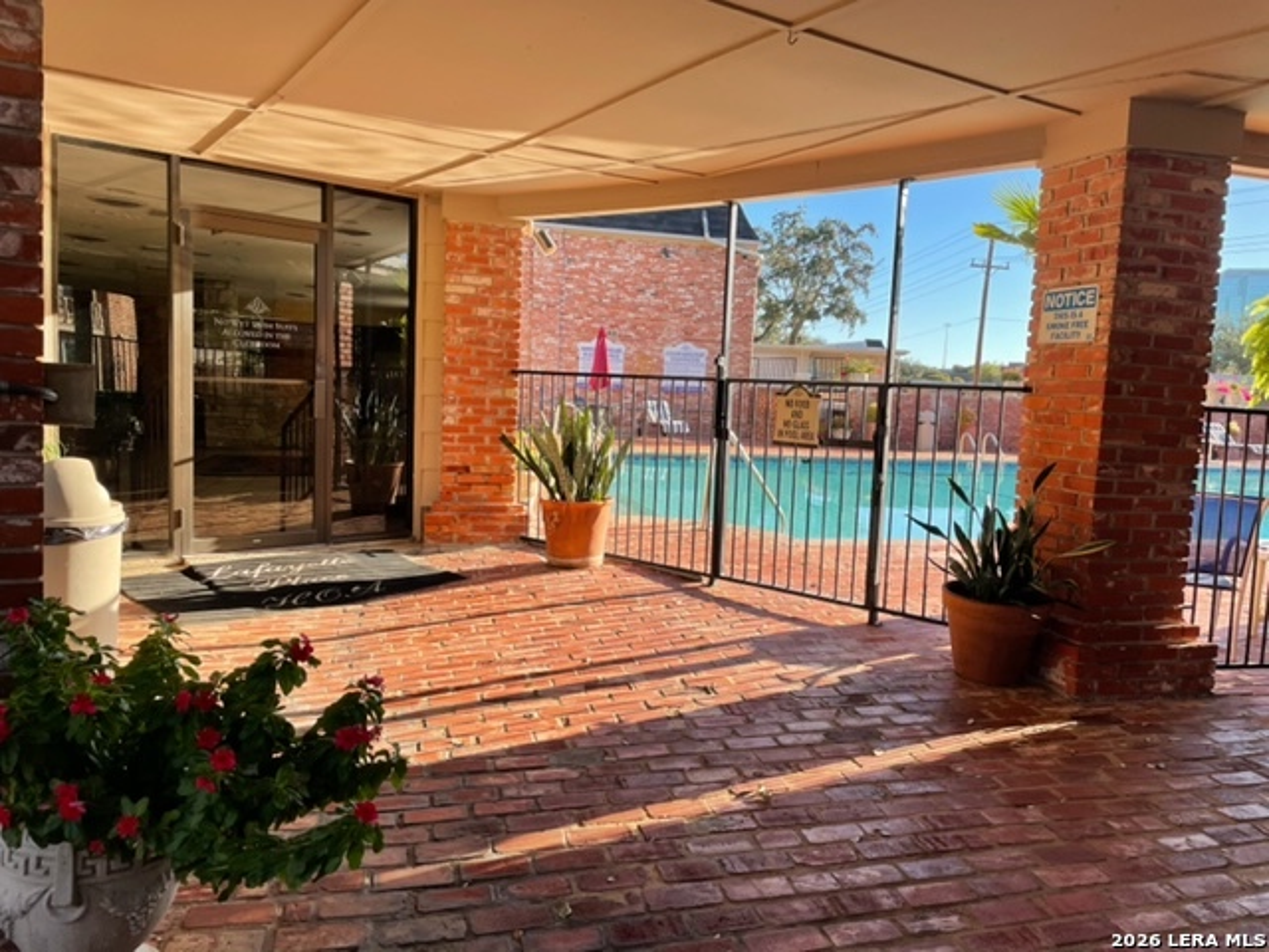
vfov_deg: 53.1
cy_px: 476
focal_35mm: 26
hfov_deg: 67.3
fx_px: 953
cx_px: 634
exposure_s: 1/615
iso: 32
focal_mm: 4.2
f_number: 1.6
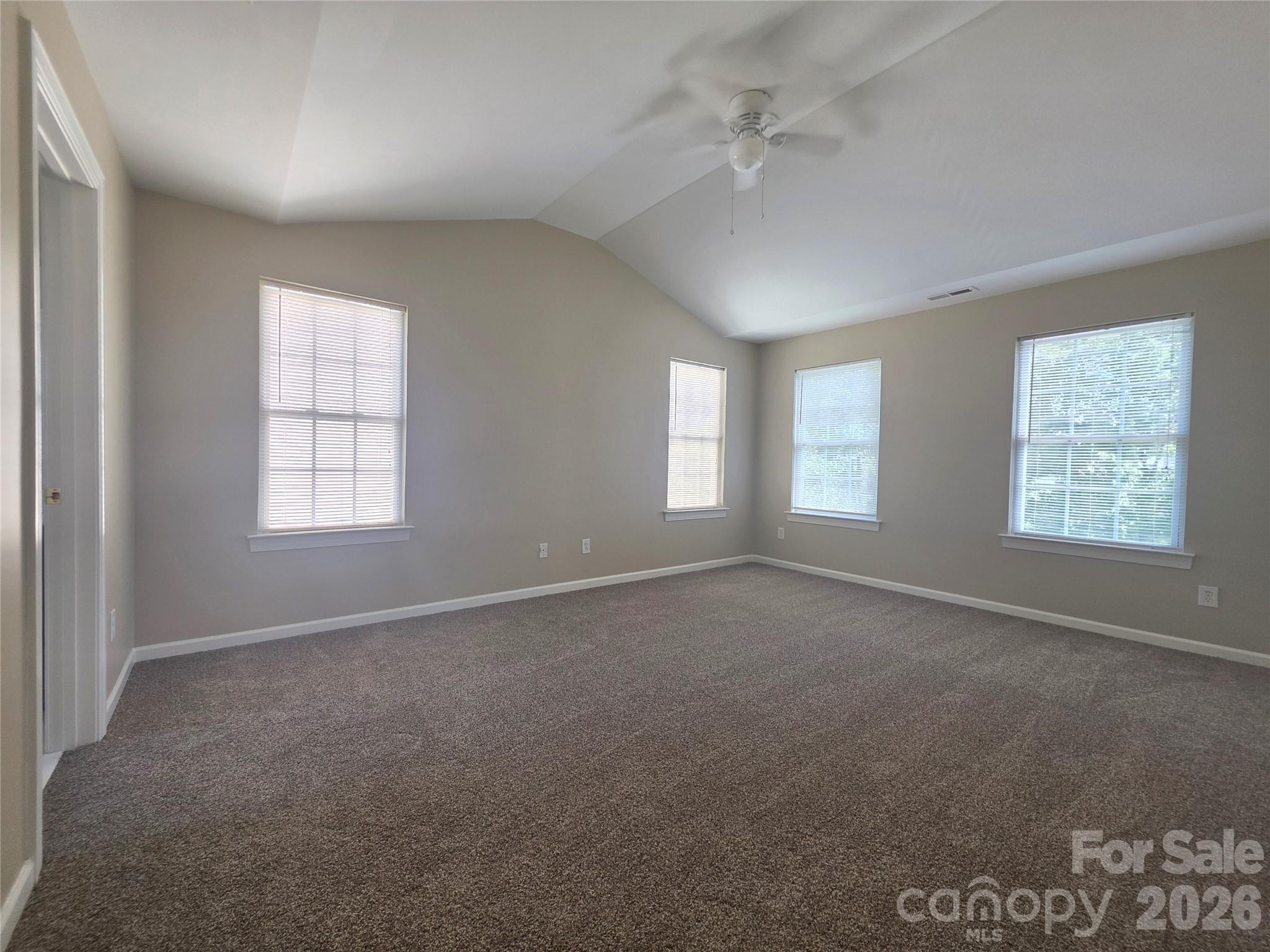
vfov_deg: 89.9
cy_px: 476
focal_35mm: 13
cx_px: 635
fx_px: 477
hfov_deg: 106.2
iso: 64
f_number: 1.9
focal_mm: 2.2
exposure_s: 1/120
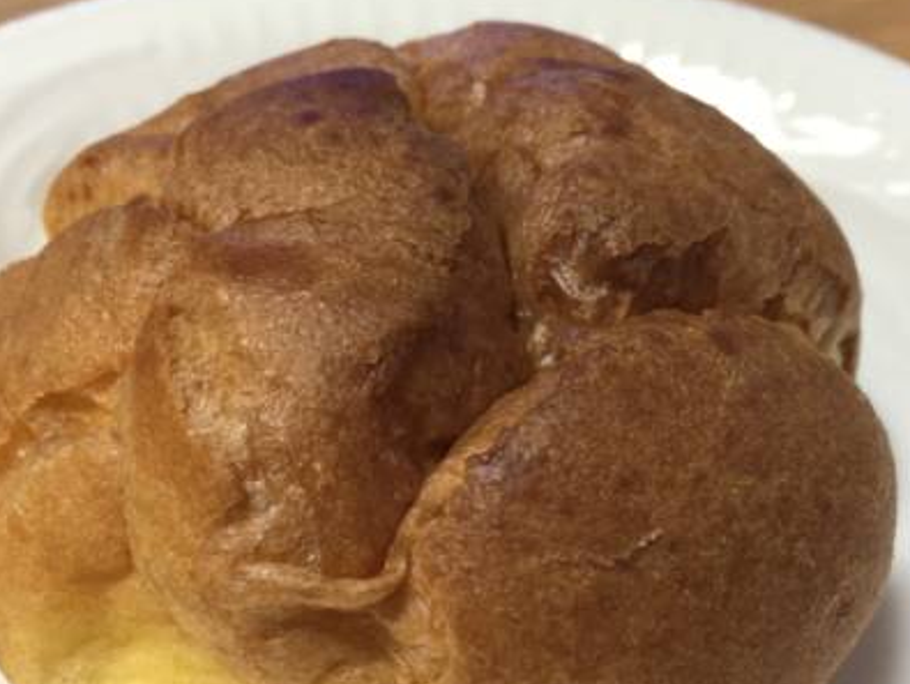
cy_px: 428
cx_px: 458
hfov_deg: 42.9
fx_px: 1158
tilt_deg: -45.9
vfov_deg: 32.8
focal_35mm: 44
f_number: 2.2
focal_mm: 4.15
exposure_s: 1/30
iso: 100
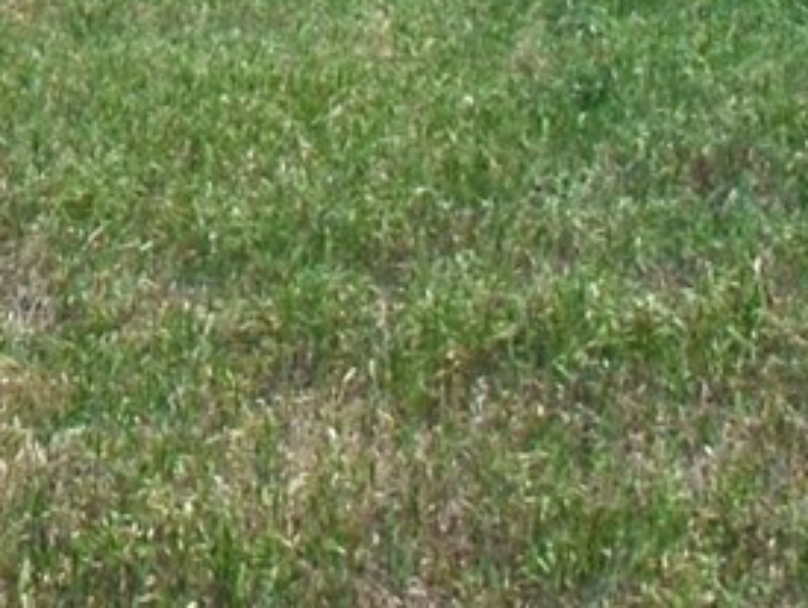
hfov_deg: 7.5
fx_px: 5843
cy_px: -1248
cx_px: -980
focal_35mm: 250
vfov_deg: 5.6
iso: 100
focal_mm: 22
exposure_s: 1/250
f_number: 8
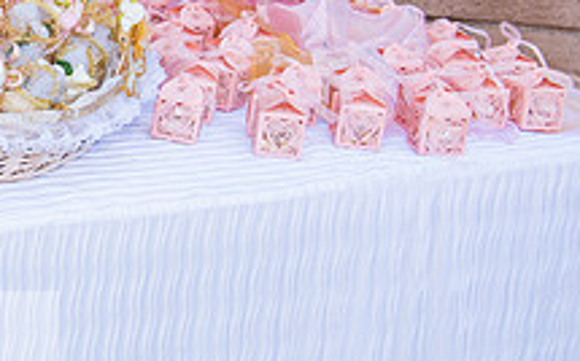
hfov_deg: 19.5
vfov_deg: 13.2
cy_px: 101
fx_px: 1564
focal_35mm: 99
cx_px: -165
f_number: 6.3
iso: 200
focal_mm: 36
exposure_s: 1/100
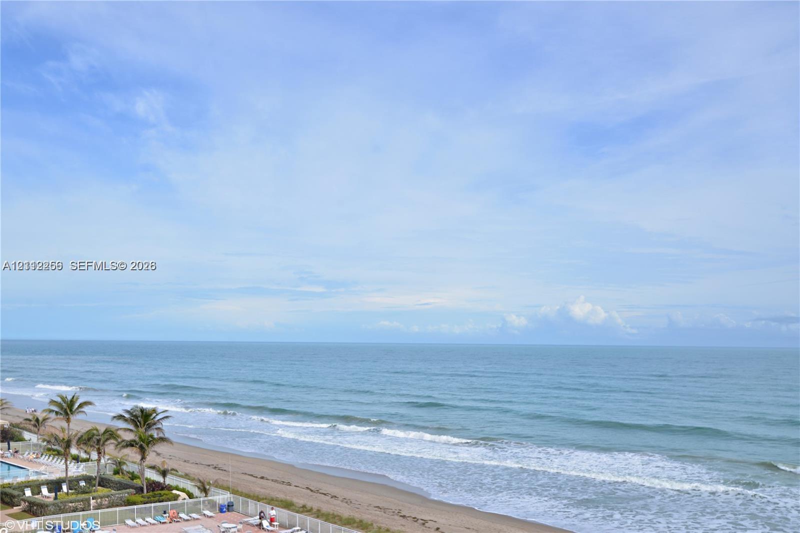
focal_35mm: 35
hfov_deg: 54.4
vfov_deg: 37.9
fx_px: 778
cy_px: 266
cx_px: 400
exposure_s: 1/640
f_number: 8
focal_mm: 35
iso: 200
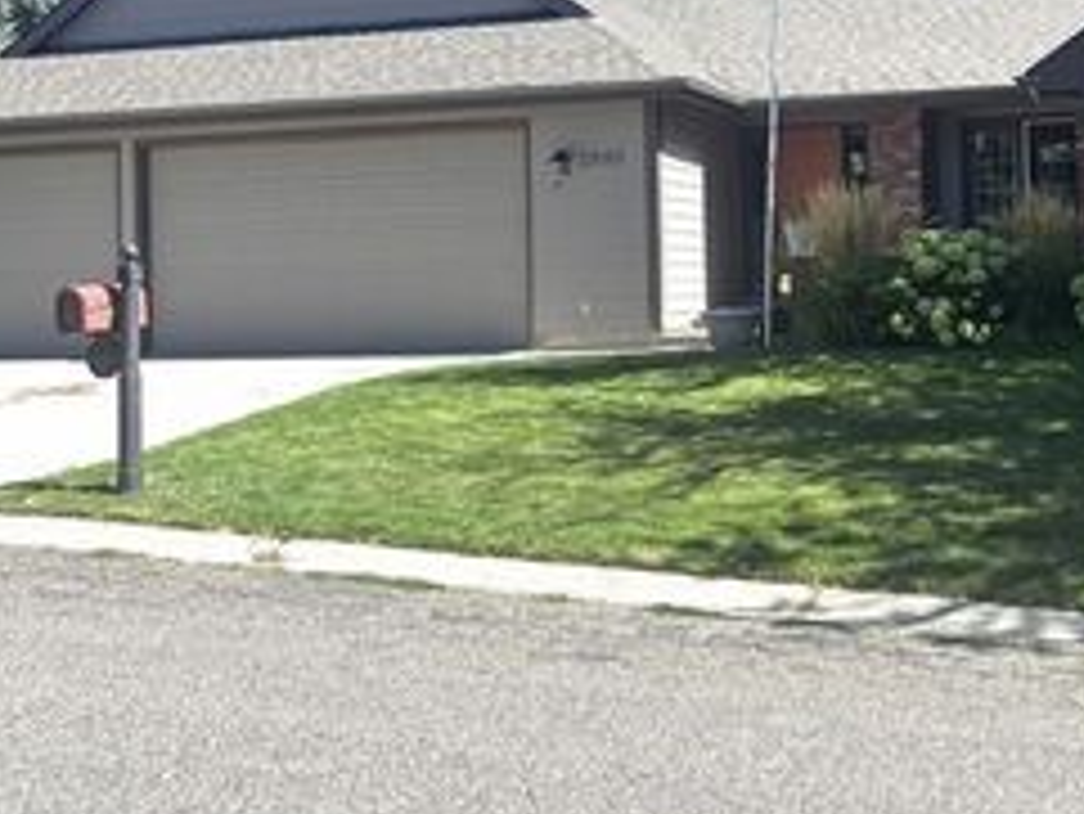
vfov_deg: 26.7
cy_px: 214
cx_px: 832
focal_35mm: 54
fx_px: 1692
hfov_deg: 34.7
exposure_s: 1/1751
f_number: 1.6
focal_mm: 5.96
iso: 50
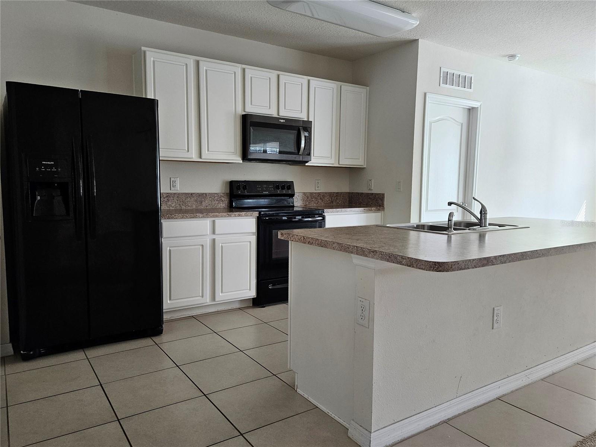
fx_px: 396
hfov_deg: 73.9
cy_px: 224
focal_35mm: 23
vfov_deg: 58.9
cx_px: 298
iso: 250
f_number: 1.8
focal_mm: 5.4
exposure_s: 1/172
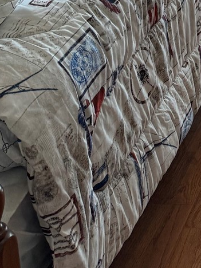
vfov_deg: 15.8
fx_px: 813
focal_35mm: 105
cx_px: 415
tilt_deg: -11.1
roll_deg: +0.9
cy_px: -222
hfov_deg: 12.3
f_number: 1.78
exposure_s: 1/120
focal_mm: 6.76
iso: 100
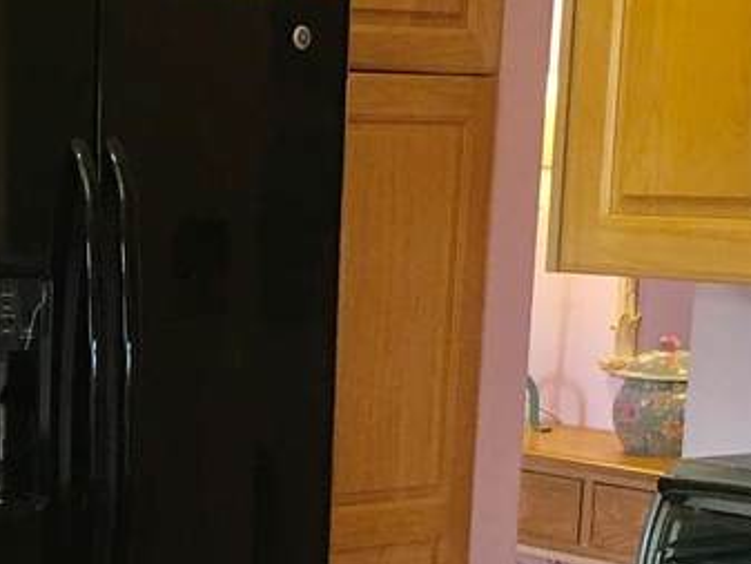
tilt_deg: -9.1
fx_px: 2387
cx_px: -160
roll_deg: -1.7
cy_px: 582
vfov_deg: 13.3
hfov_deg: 17.1
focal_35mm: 110
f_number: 2.2
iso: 32
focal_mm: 4.15
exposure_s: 1/30
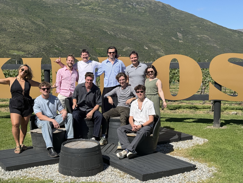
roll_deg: +0.8
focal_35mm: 48
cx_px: 122
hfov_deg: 39.7
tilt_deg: -3.1
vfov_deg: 30.3
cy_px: 92
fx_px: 337
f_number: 1.78
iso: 64
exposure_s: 1/6536
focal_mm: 6.76
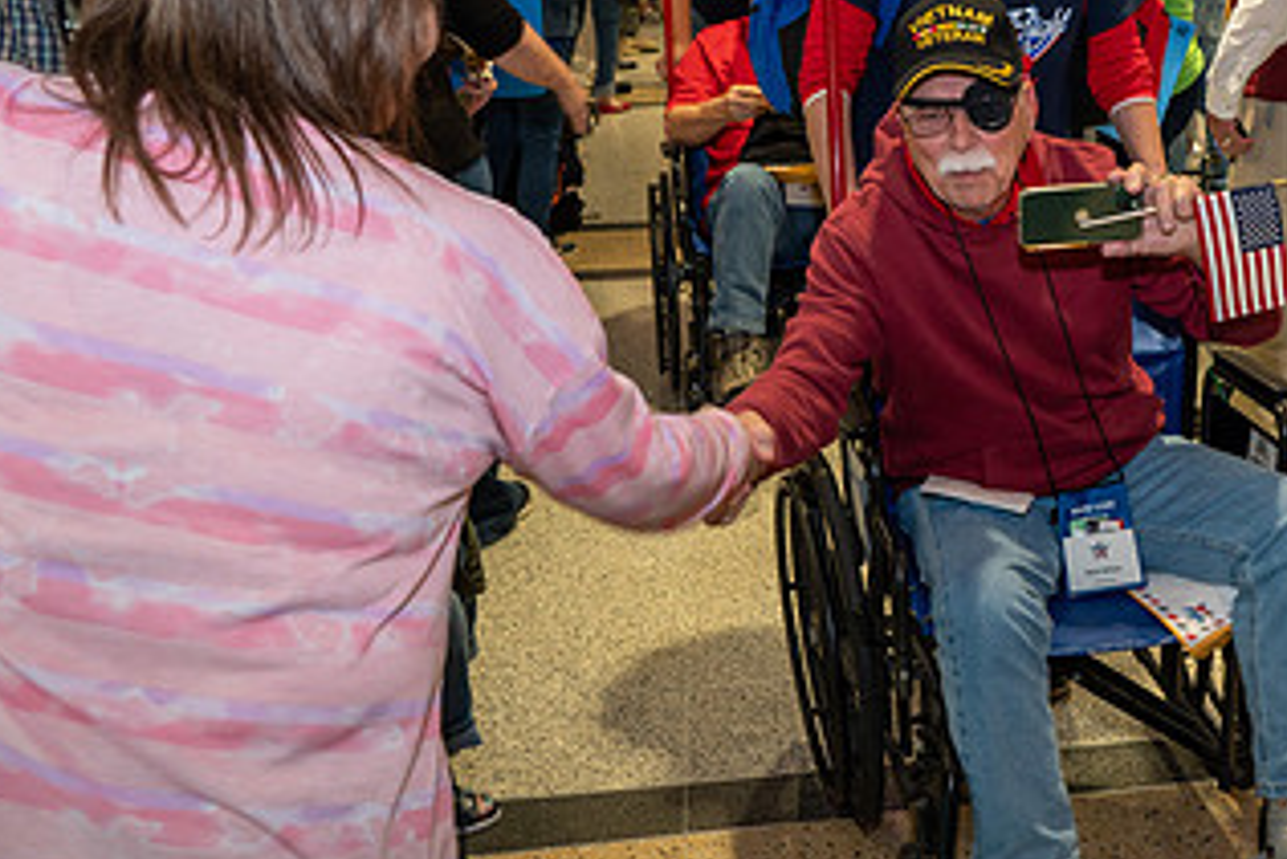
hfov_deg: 43.1
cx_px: 957
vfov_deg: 30.5
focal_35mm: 44
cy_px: 391
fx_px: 1574
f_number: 4.5
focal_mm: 24
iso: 1250
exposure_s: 1/40
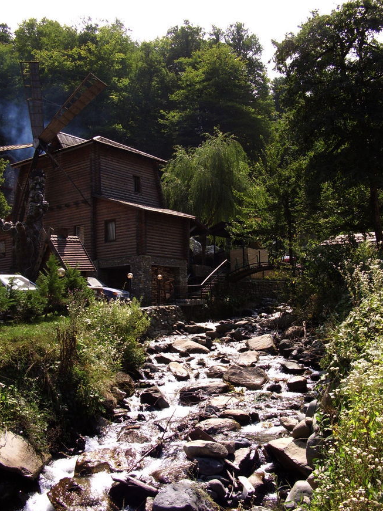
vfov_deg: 58.4
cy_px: 258
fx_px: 457
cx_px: 187
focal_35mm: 31
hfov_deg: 45.4
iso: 200
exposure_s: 1/1000
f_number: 4.1
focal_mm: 5.8
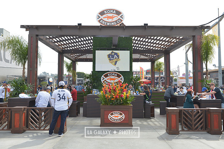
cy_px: 74
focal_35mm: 32
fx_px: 199
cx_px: 112
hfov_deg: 58.7
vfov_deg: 41.1
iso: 200
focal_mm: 32
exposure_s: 1/500
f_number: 5.6
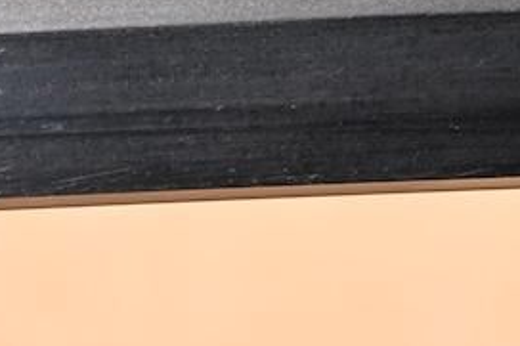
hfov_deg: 4.9
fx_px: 5912
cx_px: 1283
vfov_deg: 3.3
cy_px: -142
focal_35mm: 410
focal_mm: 53
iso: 100
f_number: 4.8
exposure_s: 1/2
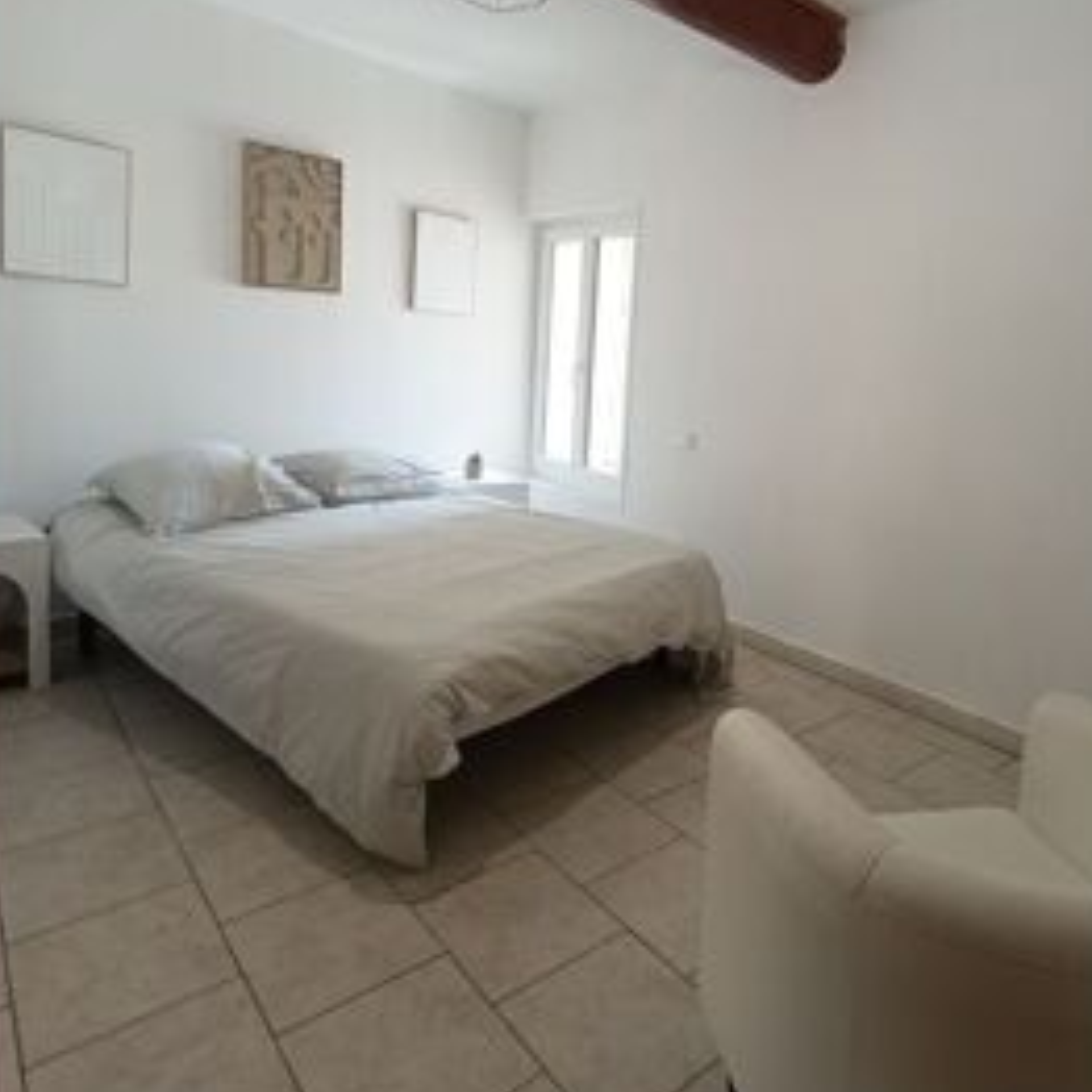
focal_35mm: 23
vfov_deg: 66.6
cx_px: 617
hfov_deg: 67.0
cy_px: 440
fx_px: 821
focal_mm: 1.65
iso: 200
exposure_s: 1/50
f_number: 2.2
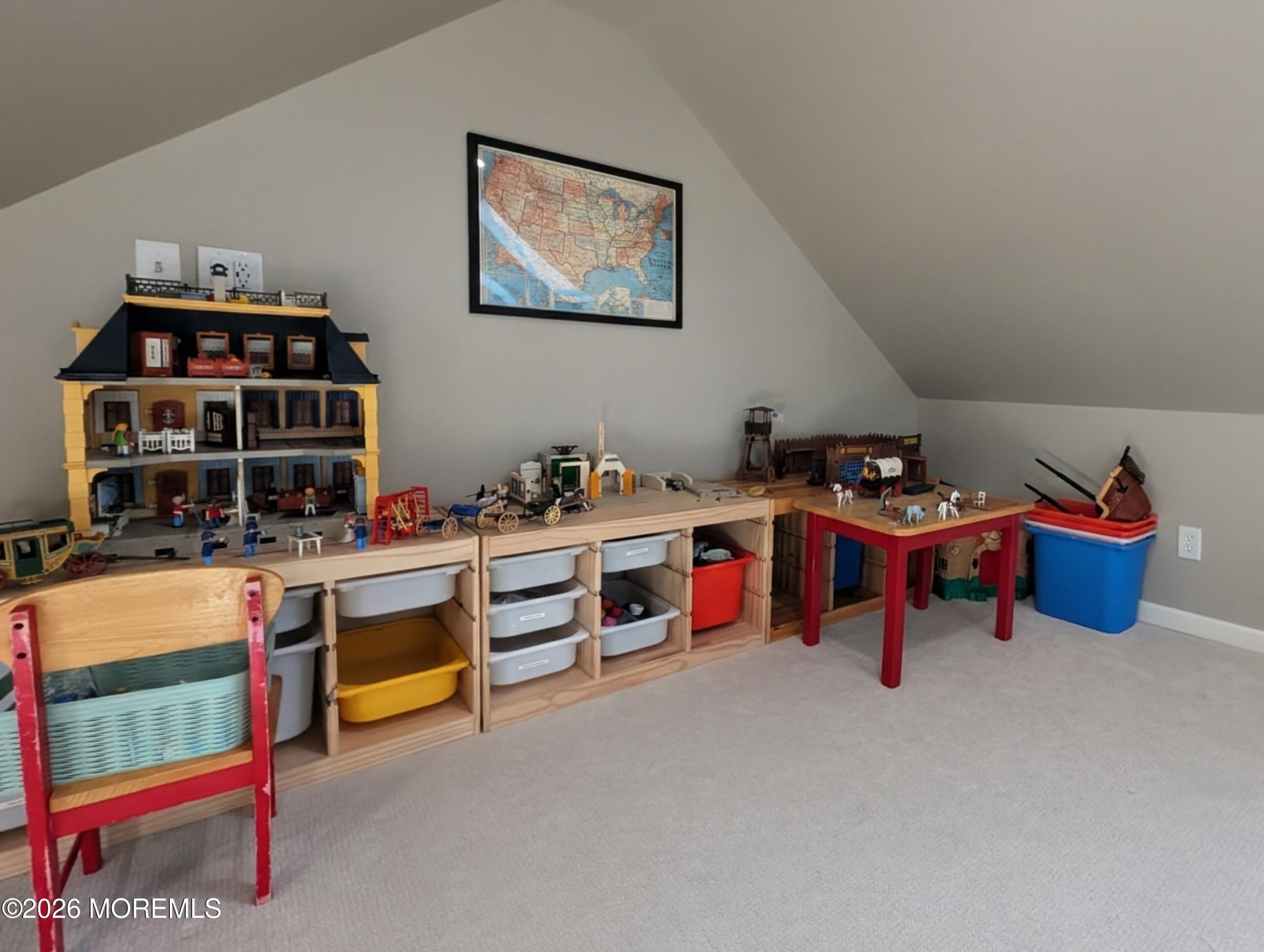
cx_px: 632
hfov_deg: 106.1
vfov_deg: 90.1
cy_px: 476
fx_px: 475
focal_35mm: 13
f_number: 2.2
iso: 259
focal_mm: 1.95
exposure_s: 1/120
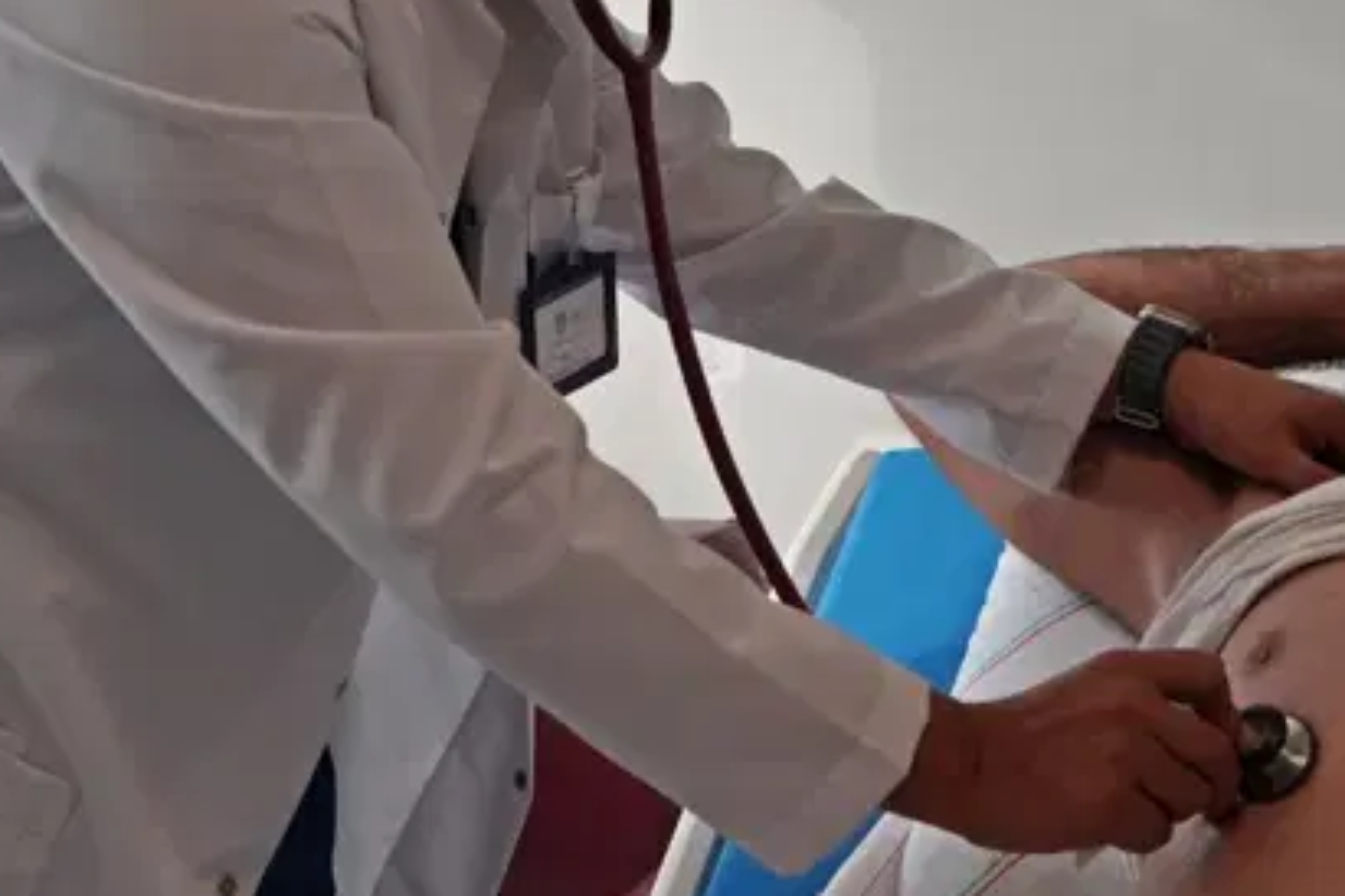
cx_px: 972
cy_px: 294
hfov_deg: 26.1
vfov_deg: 17.7
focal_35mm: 77
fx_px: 2877
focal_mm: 36
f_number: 4.5
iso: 4000
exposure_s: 1/1000
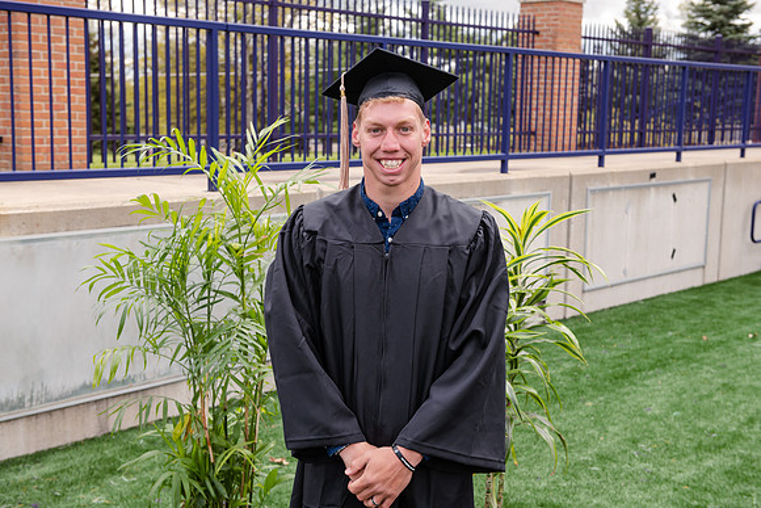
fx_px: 1117
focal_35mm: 53
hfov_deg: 37.6
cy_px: 258
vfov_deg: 25.6
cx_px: 380
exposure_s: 1/200
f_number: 5.6
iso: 200
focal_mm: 52
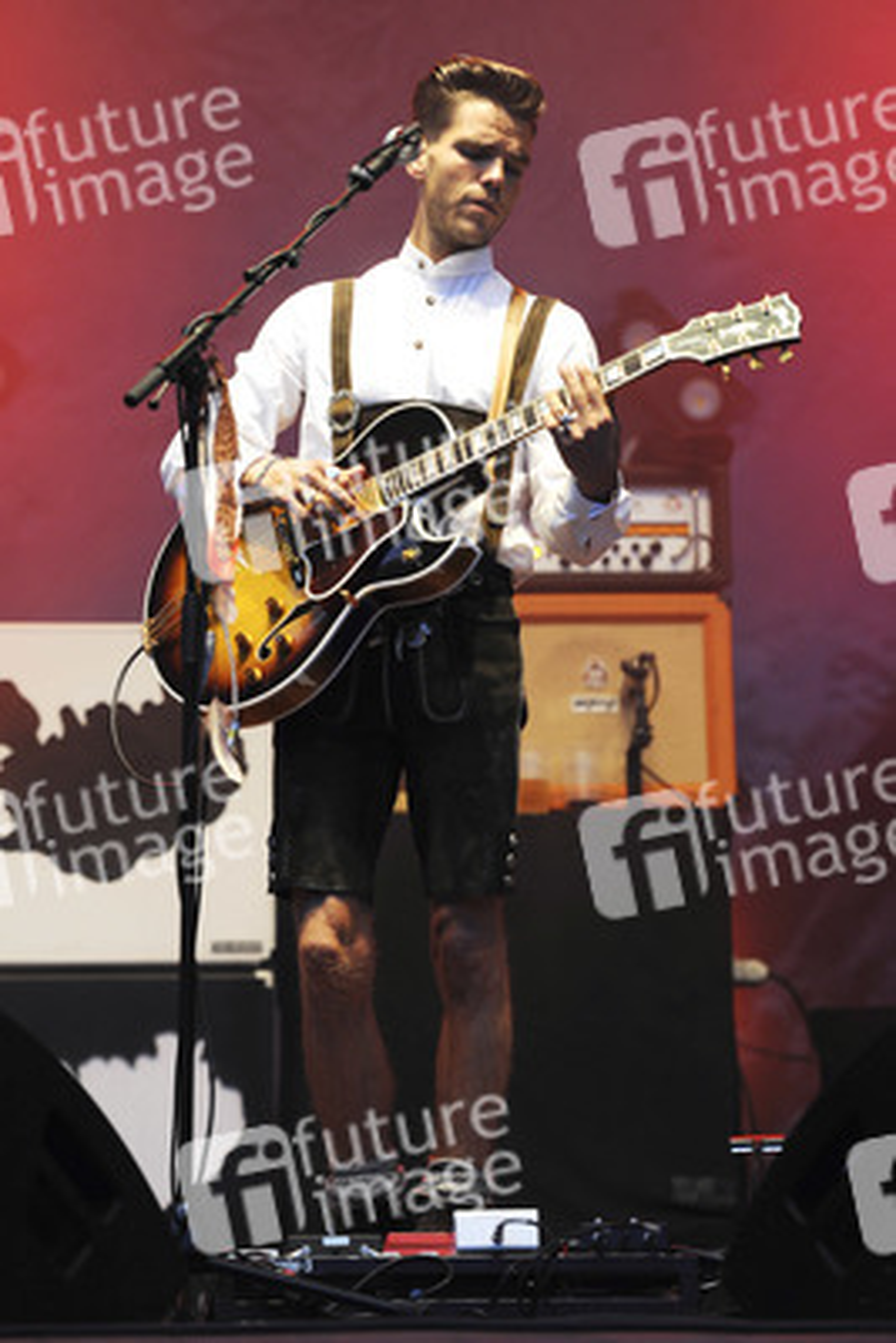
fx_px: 4662
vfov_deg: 16.4
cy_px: 672
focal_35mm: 125
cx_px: 448
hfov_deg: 11.0
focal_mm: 125
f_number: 2.8
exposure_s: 1/250
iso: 800
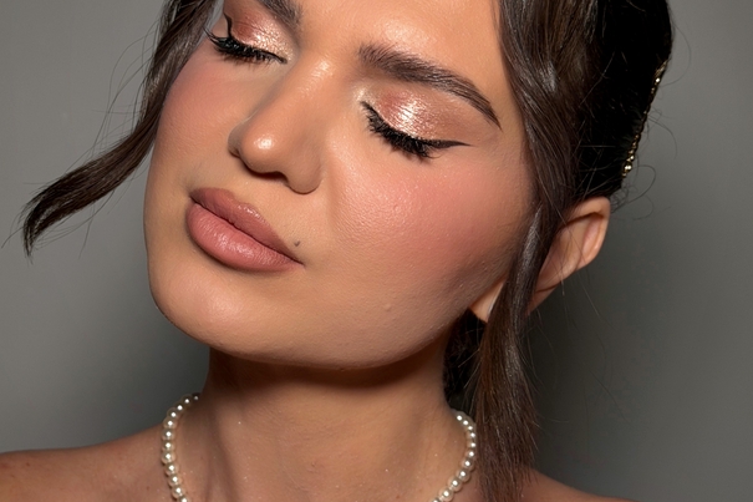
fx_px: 1610
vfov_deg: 17.7
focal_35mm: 77
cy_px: 215
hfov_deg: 26.3
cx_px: 339
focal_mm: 6.76
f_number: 1.78
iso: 64
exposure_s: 1/83
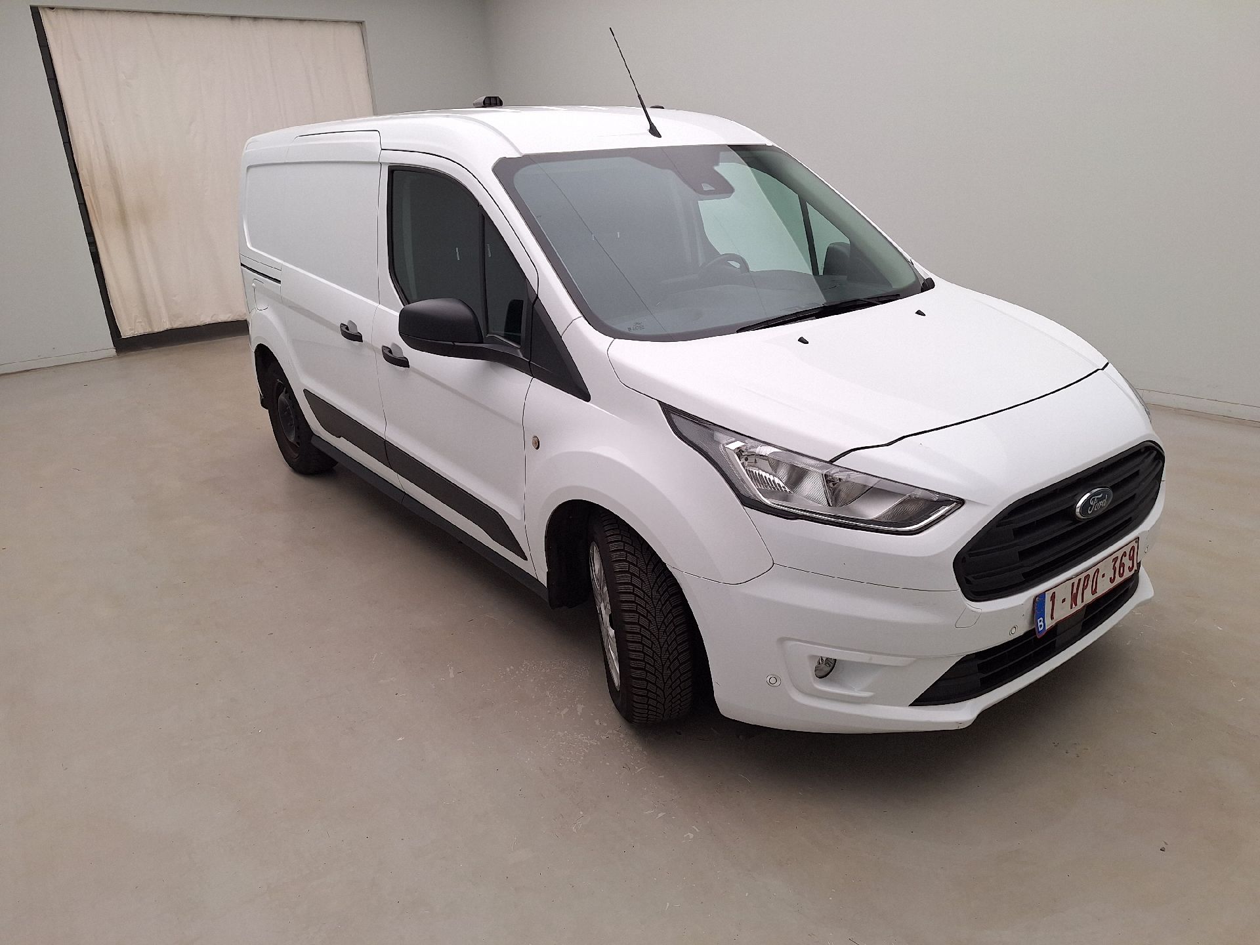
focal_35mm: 23
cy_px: 472
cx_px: 630
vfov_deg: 58.9
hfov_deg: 73.9
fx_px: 837
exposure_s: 1/151
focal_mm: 5.54
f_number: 1.8
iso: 40
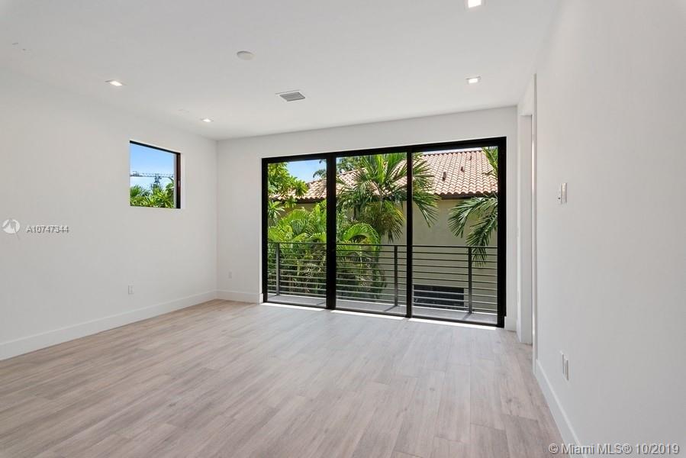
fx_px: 324
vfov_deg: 70.5
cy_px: 229
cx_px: 343
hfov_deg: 93.3
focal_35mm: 17
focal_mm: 17
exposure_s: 1/50
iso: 200
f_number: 8
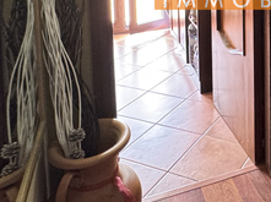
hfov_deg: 35.7
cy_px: -56
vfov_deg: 26.1
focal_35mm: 48
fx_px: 375
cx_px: 273
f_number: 2.2
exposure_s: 1/50
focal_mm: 2.22
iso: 400
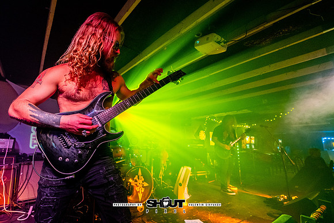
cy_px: 114
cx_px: 140
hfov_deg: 94.9
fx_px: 151
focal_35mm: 16
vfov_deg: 72.8
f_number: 2.8
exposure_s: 1/125
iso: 3200
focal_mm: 14
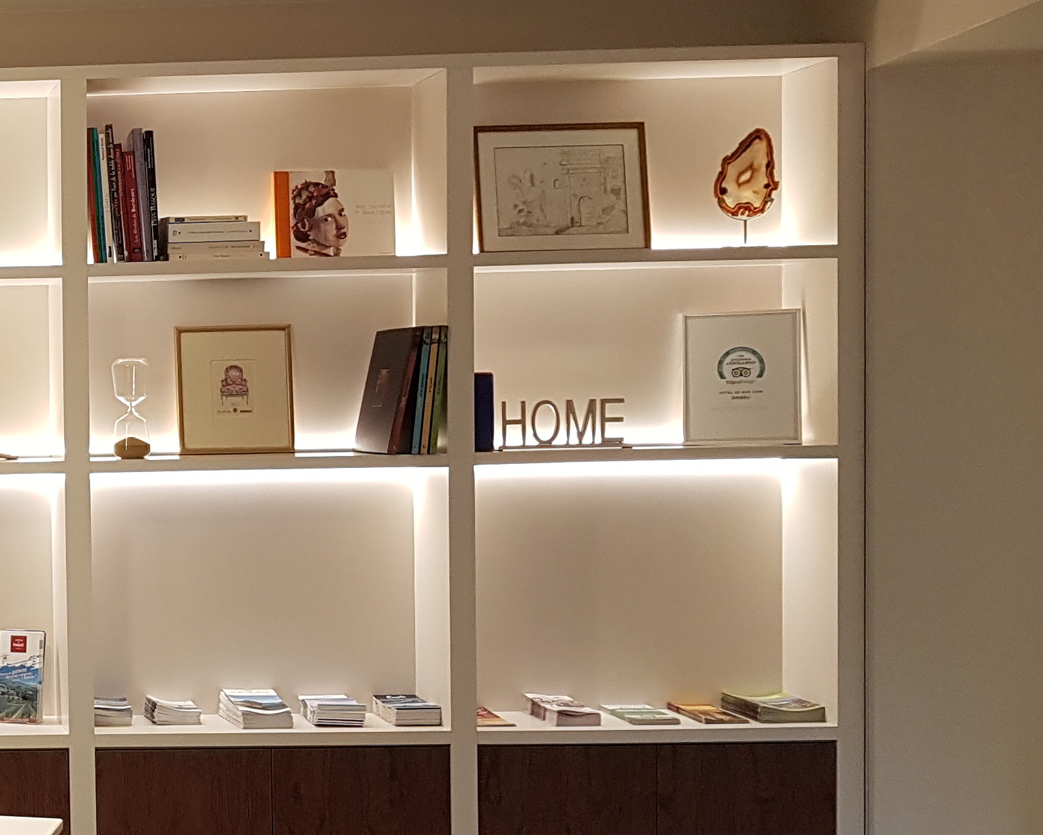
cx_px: -269
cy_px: 447
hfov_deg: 25.3
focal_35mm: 66
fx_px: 2037
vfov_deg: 23.1
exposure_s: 1/50
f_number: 1.7
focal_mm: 4.2
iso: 125
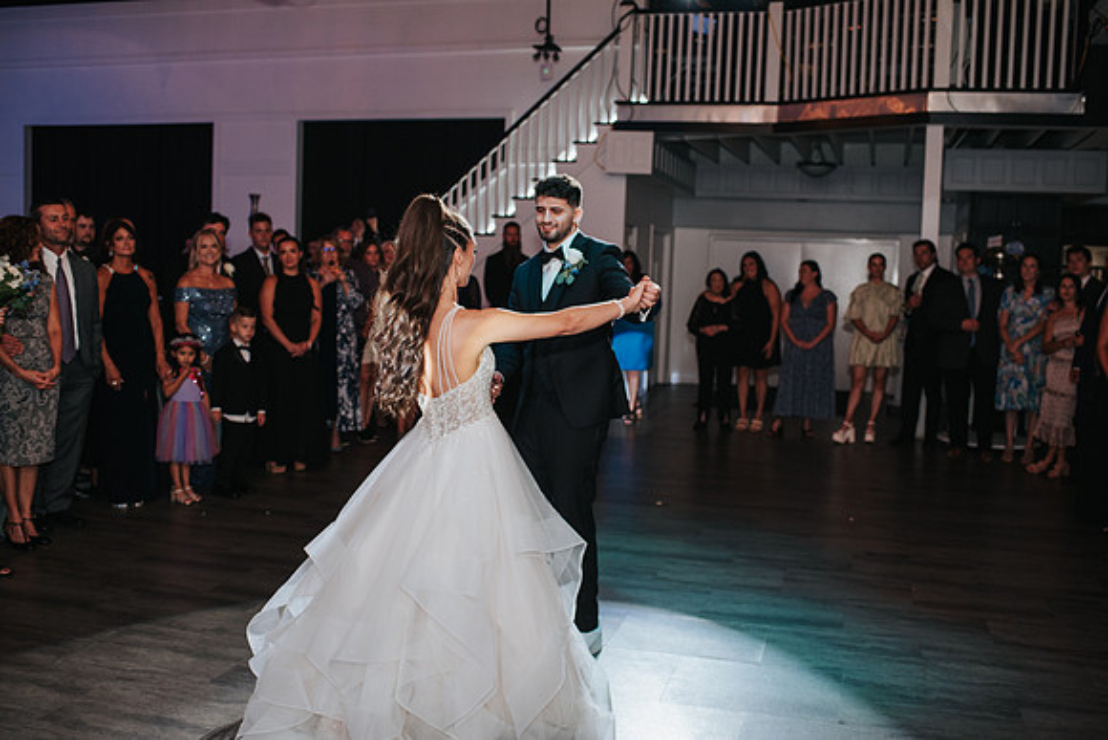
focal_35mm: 35
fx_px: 1077
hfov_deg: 54.4
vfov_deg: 37.9
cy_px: 370
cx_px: 554
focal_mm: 35
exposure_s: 1/200
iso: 1000
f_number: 2.8
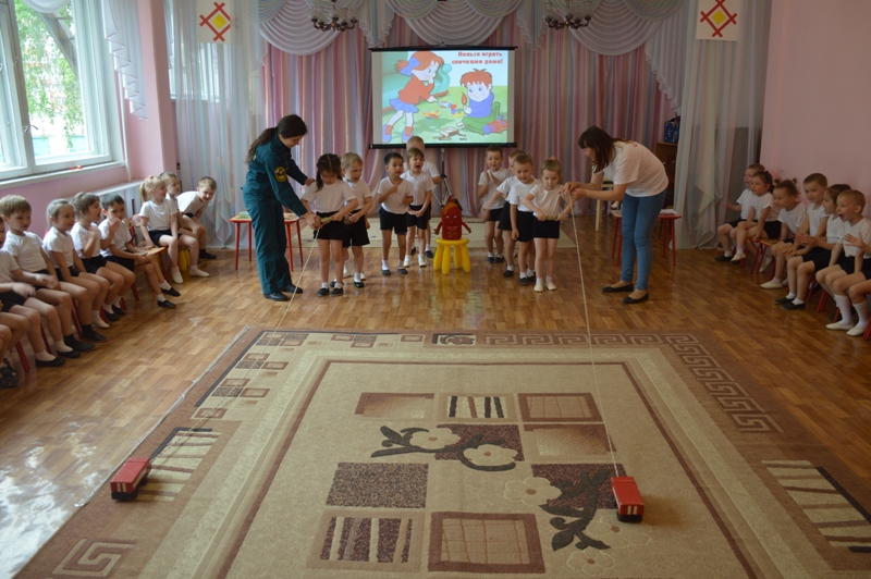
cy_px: 290
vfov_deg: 43.5
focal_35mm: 30
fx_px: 725
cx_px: 436
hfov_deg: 62.0
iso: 160
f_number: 3.5
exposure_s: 1/30
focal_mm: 20
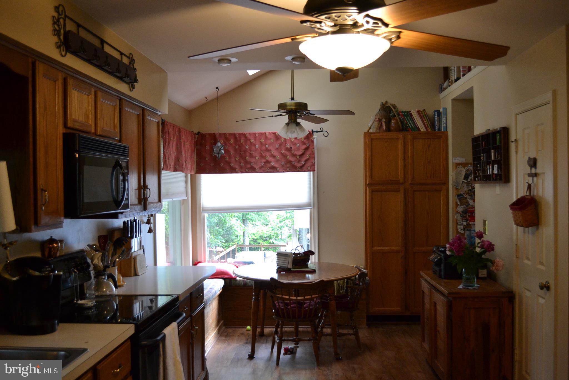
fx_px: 569
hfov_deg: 53.1
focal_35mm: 36
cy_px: 190
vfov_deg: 36.9
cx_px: 284
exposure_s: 1/60
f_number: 4
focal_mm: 24
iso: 1000
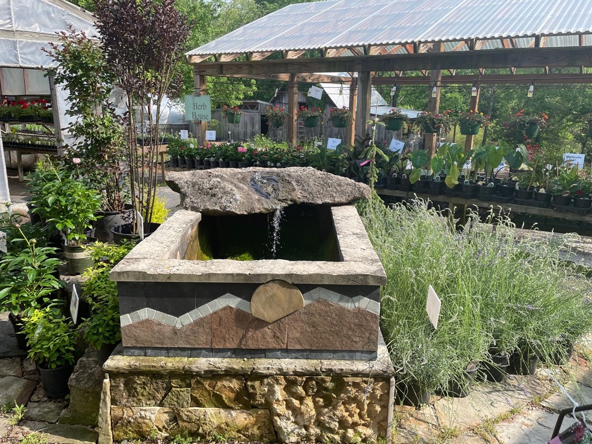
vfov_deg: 51.4
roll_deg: +0.5
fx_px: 462
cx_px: 285
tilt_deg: -13.7
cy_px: 226
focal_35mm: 27
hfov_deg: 65.3
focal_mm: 4.2
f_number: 1.6
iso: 32
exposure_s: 1/1304
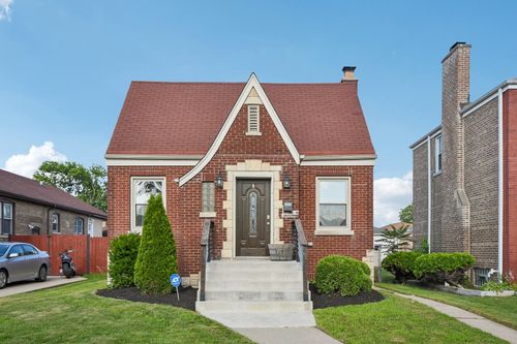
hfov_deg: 61.9
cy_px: 172
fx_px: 431
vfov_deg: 43.6
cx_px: 258
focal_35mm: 30
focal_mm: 20
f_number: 8
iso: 500
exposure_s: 1/640
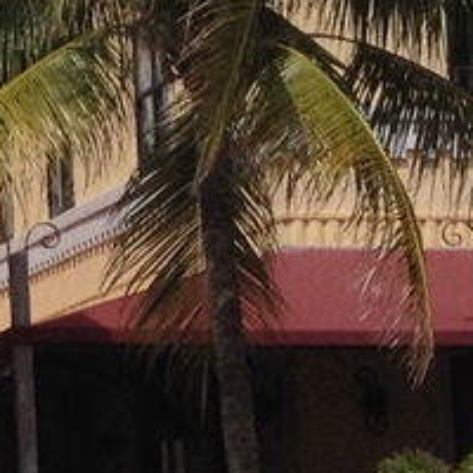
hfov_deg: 6.5
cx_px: -868
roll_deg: -0.4
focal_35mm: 247
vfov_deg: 7.0
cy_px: -61
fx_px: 3818
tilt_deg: +9.0
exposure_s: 1/3247
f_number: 2.4
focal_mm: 4.28
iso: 50
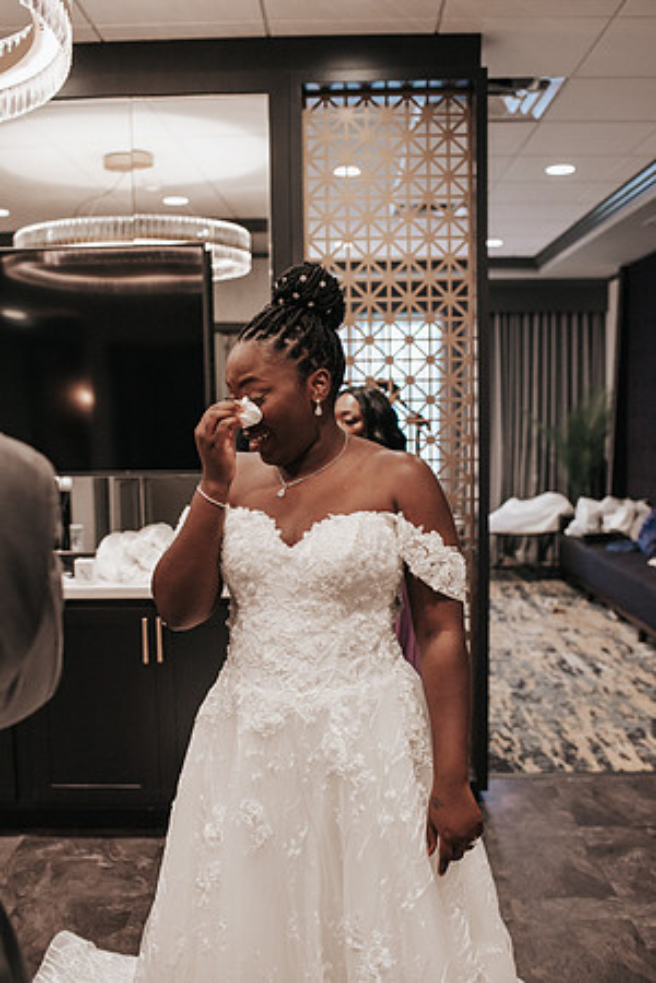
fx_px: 957
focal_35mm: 35
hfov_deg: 37.9
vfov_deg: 54.4
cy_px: 492
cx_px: 328
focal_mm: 35
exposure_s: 1/640
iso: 1000
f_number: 3.2
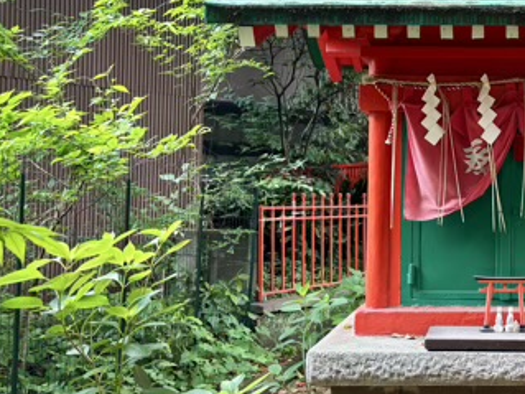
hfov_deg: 31.9
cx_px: 487
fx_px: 864
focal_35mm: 57
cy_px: 185
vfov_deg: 25.6
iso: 80
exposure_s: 1/121
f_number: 1.6
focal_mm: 5.96
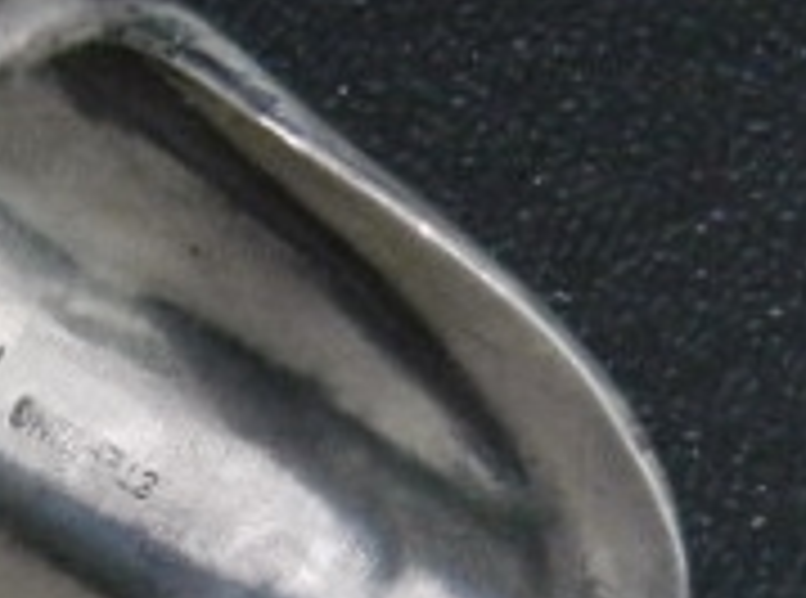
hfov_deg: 12.1
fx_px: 3783
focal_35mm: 163
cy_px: 346
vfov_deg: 9.1
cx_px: 68
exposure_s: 1/30
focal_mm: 12.2
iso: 800
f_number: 8.2
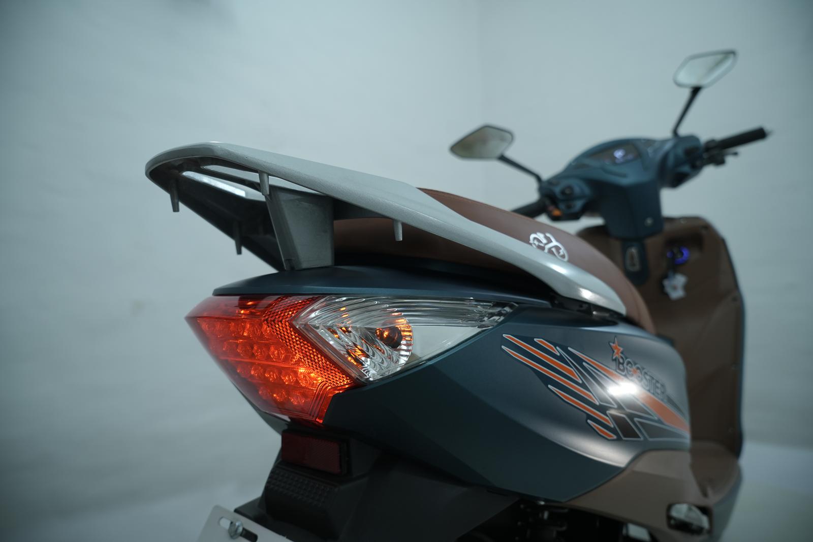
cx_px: 406
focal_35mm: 24
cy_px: 271
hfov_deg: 73.7
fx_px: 542
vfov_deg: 53.1
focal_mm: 24
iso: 320
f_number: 4
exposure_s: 1/100
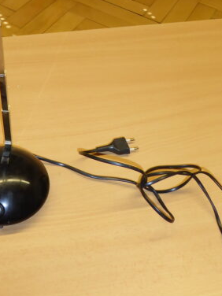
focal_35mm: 51
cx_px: 54
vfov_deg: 36.8
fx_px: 436
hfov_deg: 28.1
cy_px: 85
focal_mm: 4.3
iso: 250
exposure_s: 1/60
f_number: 3.3
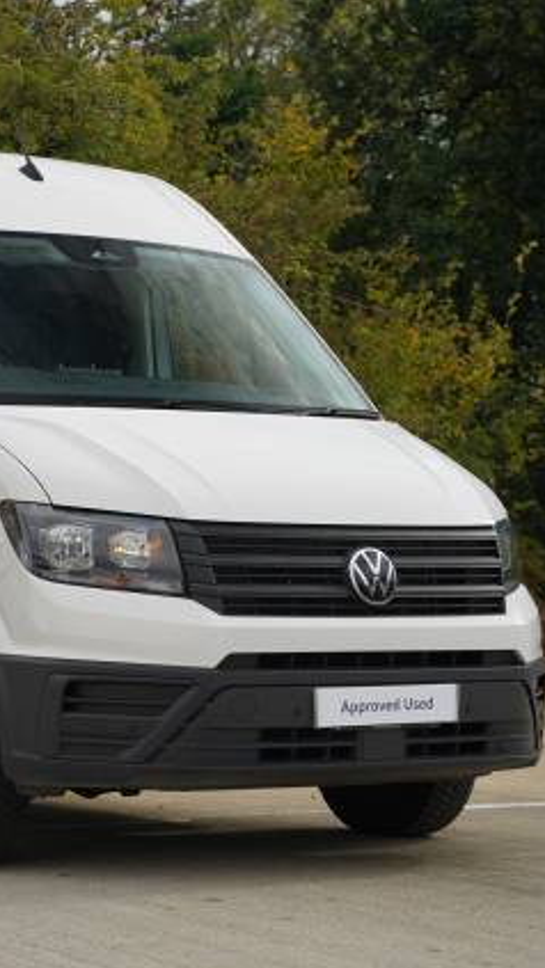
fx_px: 2473
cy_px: 485
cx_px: -57
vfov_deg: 22.2
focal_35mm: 96
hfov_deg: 12.4
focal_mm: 60.8
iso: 100
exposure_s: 1/250
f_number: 5
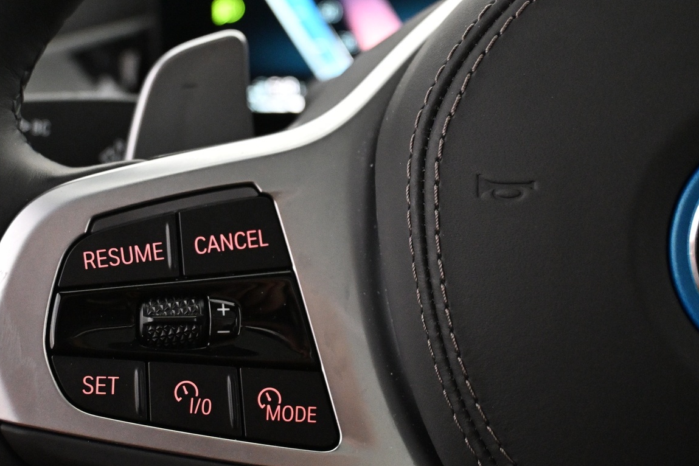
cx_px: 312
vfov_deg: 24.6
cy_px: 212
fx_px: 1068
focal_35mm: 55
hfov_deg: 36.2
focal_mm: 26
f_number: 4.5
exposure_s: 1/50
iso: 4000
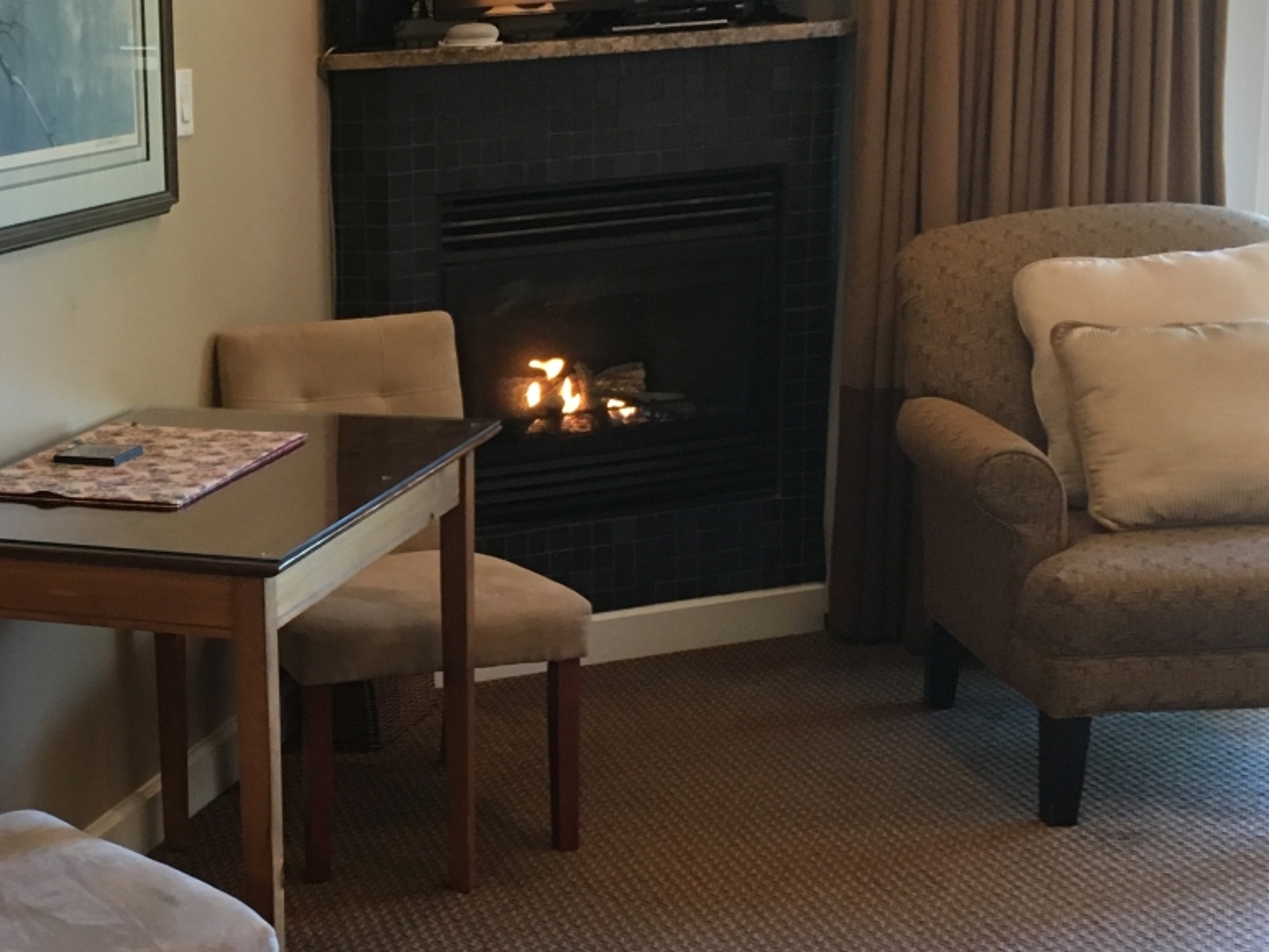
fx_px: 2200
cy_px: 545
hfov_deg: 30.2
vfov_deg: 24.4
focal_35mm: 60
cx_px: 34
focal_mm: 4.15
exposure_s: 1/30
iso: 125
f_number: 2.2
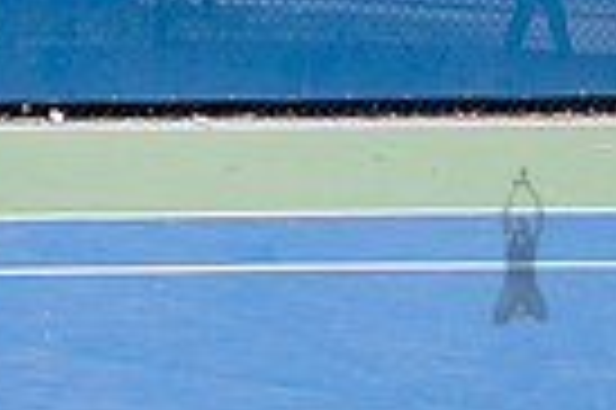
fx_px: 2974
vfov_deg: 7.8
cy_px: -28
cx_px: 19
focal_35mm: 174
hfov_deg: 11.7
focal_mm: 35
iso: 100
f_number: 4
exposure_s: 1/800
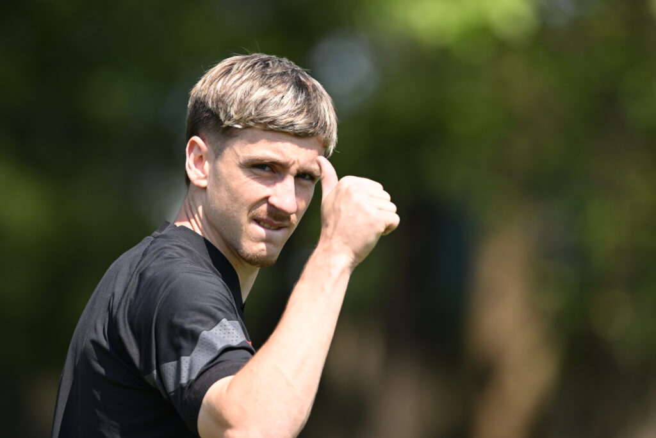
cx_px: 328
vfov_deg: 3.4
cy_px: 219
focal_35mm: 400
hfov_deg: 5.2
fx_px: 7289
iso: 500
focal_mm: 400
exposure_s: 1/2000
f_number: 5
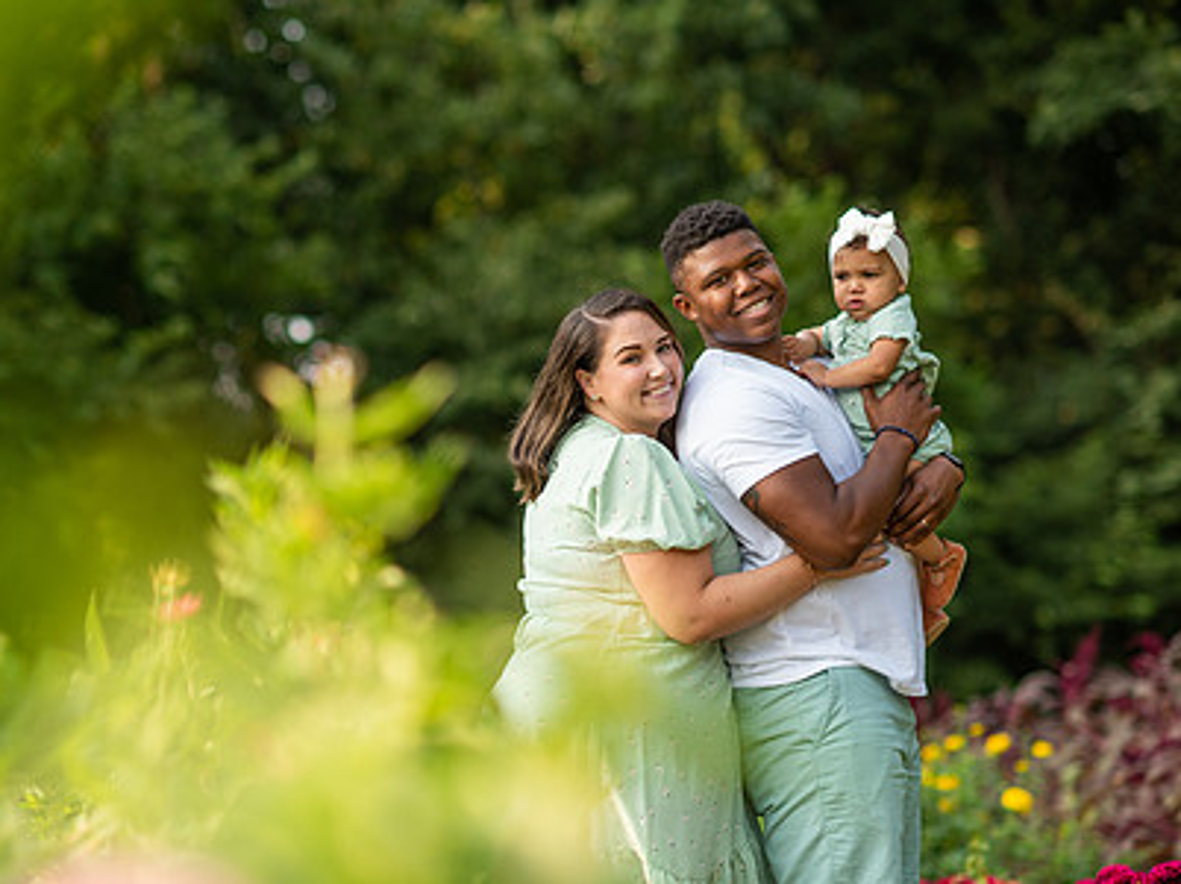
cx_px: 464
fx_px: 4092
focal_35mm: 120
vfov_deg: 12.3
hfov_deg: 16.4
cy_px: 539
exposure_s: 1/1600
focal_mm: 85
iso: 160
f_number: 2
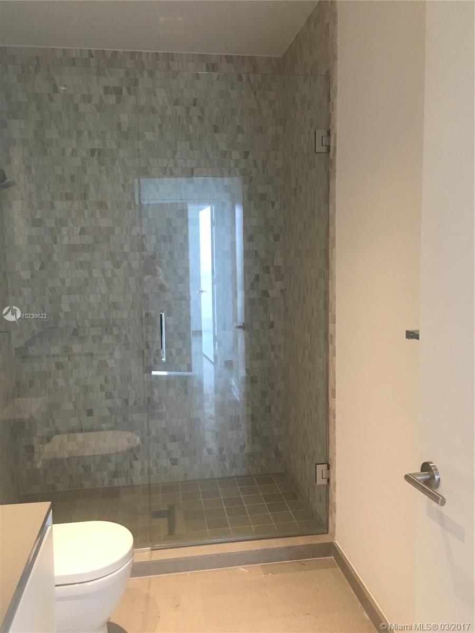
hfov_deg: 48.2
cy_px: 316
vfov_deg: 61.7
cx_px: 238
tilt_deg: -5.9
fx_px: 531
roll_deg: +1.2
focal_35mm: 29
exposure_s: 1/15
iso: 80
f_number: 2.2
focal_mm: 4.15
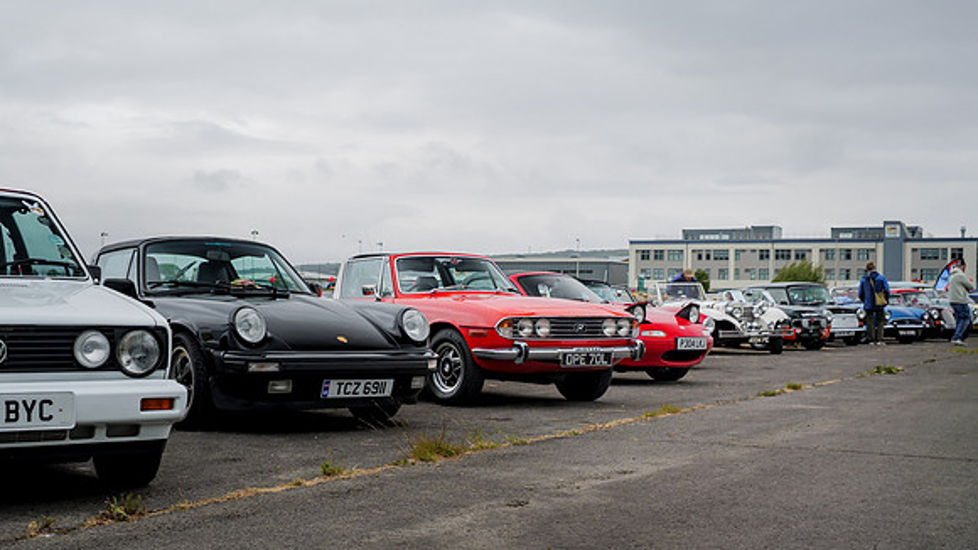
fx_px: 1386
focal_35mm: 53
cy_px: 318
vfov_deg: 22.4
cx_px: 434
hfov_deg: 38.8
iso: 200
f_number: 4
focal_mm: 22
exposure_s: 1/320
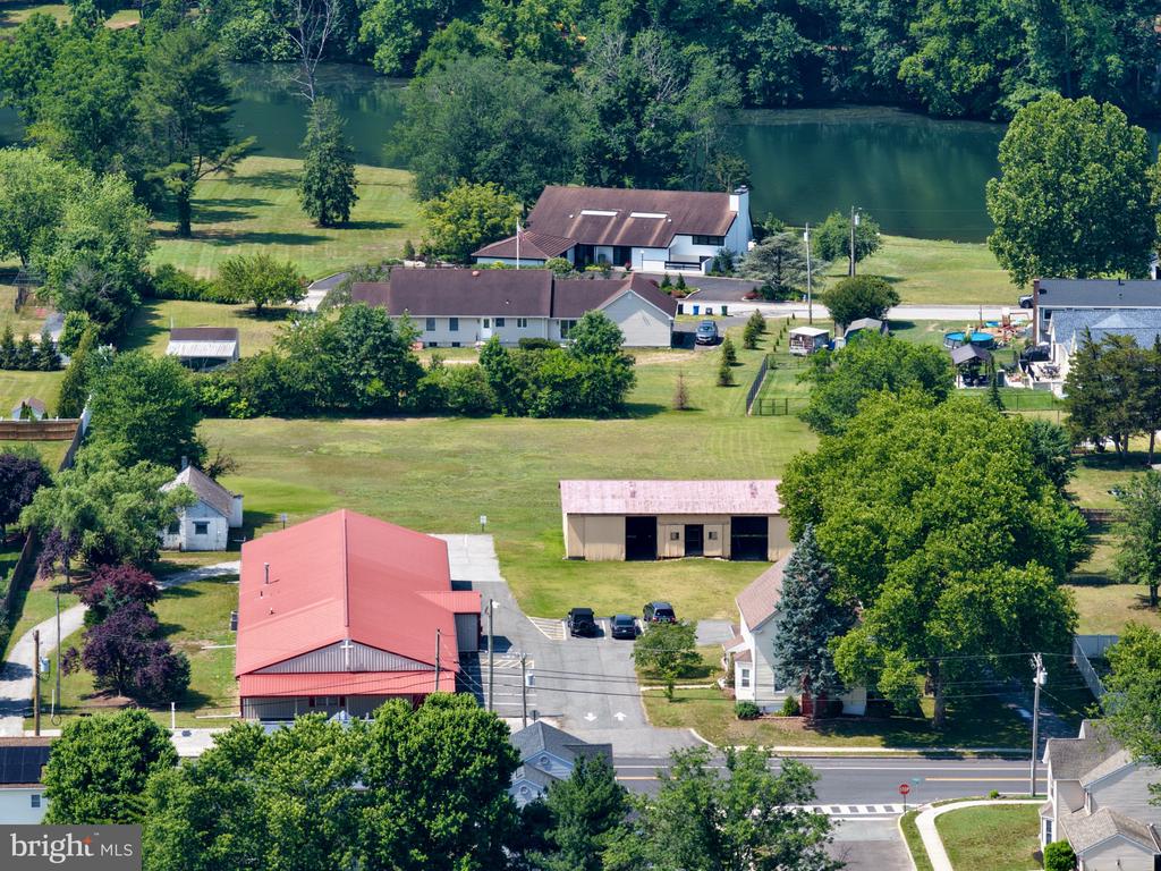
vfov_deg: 8.8
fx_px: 5635
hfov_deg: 11.8
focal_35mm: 168
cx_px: 580
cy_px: 436
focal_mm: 40
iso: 100
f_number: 2.8
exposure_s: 1/800
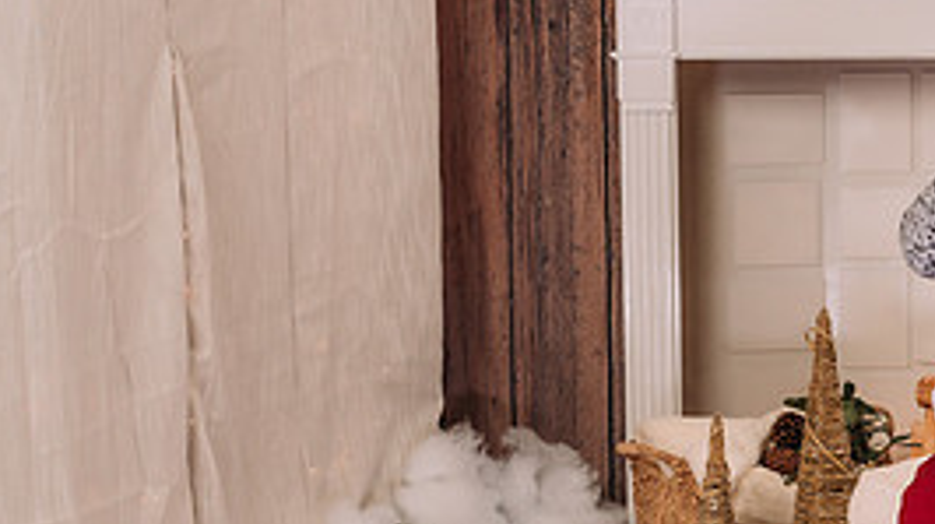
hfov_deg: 21.5
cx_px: 763
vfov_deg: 12.3
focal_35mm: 98
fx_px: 2427
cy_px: 434
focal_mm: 35
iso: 200
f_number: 5.6
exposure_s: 1/80
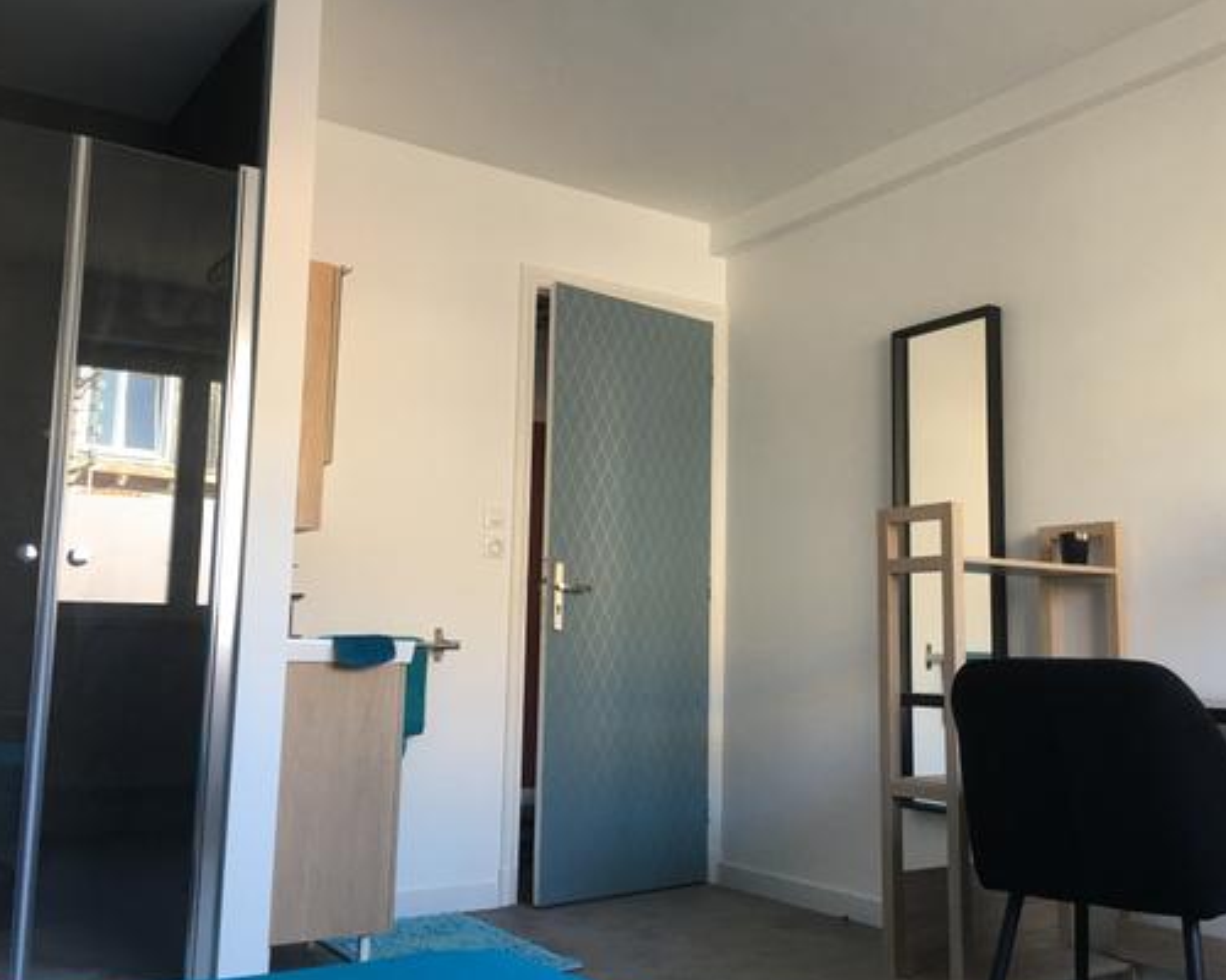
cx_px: 642
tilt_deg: +8.0
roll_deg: -2.0
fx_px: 1234
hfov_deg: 52.8
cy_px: 500
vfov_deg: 43.4
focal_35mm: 34
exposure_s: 1/17
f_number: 2.2
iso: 32
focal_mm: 4.15
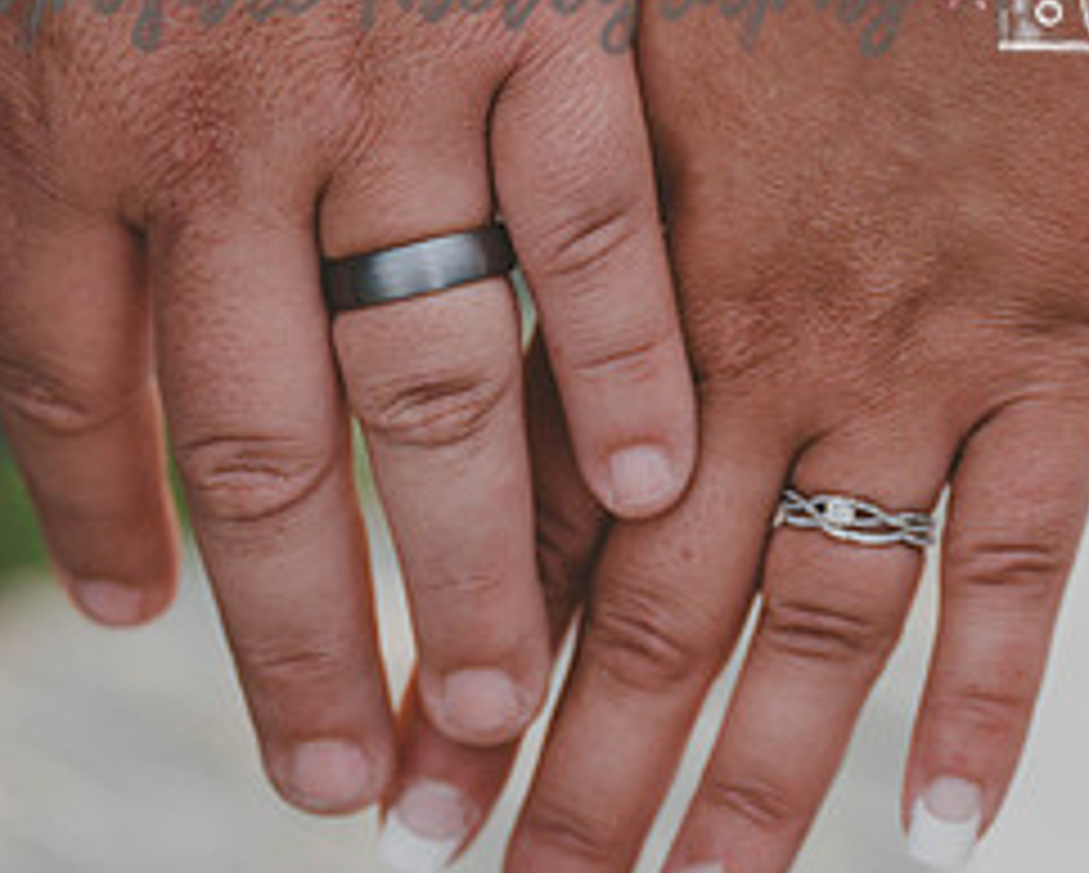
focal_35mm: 146
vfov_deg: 10.6
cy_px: 439
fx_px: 4709
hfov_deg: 13.2
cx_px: 781
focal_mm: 53
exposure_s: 1/125
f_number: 2.8
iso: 400
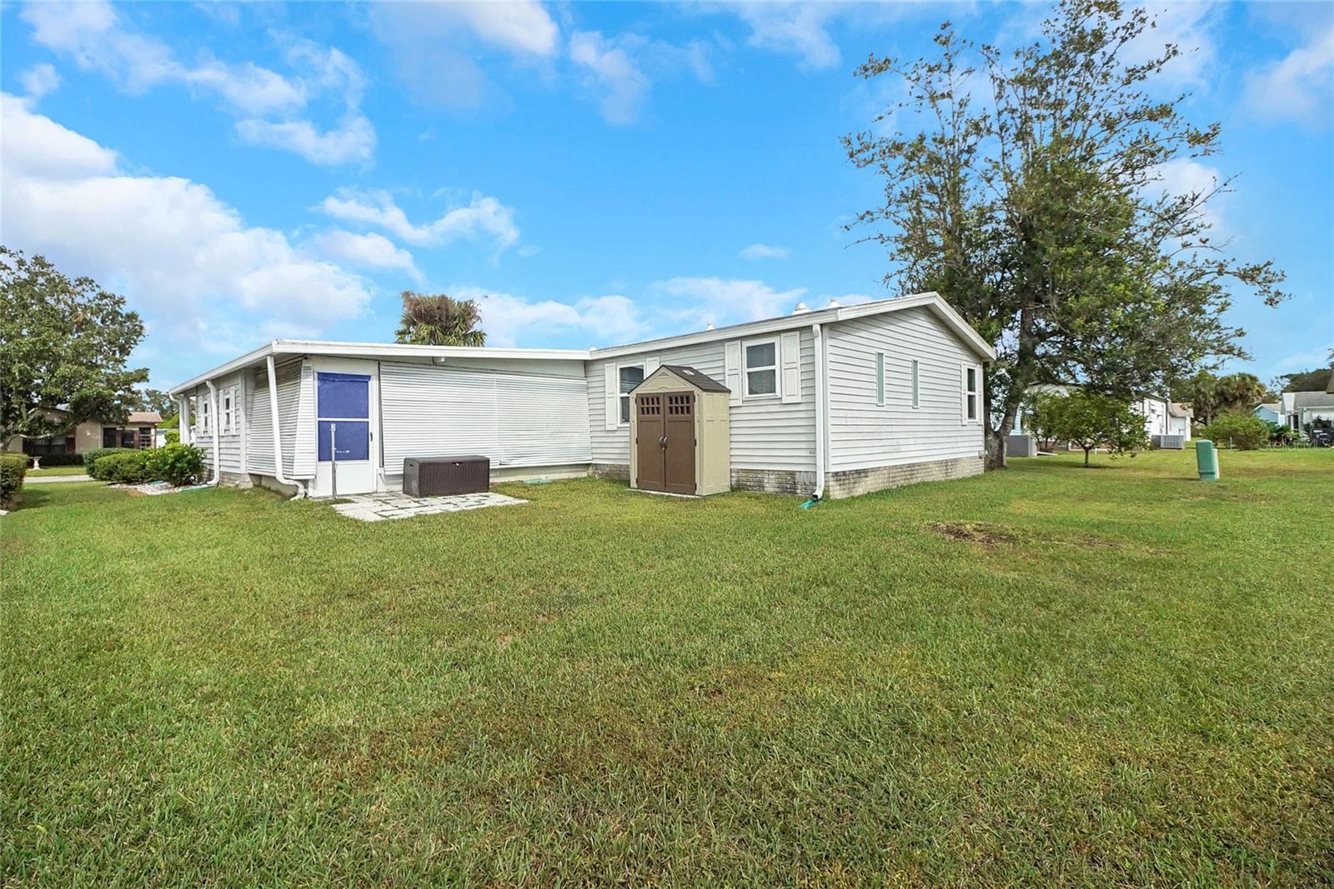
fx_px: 556
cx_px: 667
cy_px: 444
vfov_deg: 77.3
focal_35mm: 15
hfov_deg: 100.4
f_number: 8
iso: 1600
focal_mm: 10
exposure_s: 1/8000
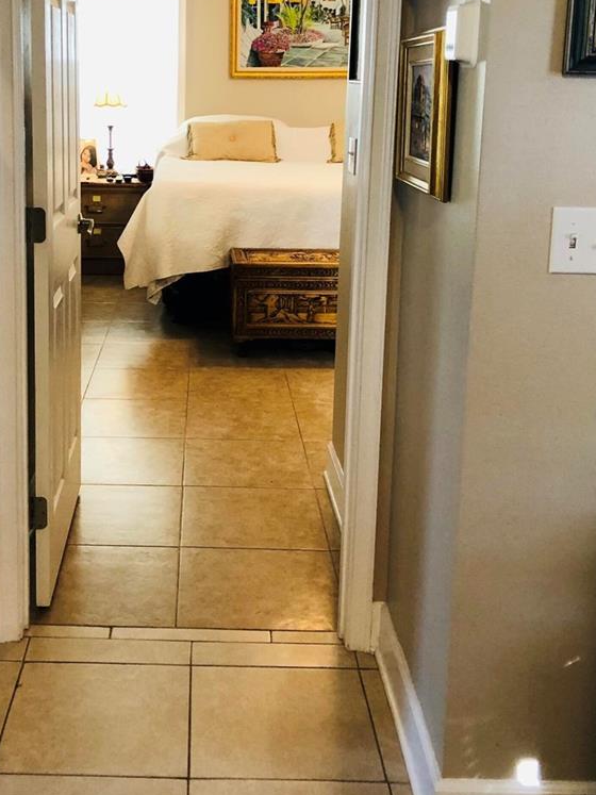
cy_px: 247
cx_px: 198
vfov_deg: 41.4
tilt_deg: -10.3
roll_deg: -0.1
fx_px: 1033
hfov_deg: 31.9
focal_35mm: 45
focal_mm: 3.99
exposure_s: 1/17
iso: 40
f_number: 1.8
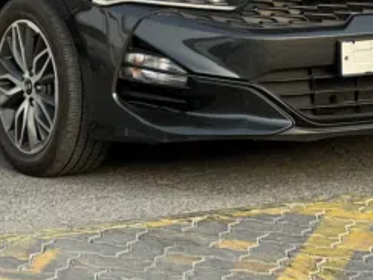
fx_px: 2177
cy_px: -17
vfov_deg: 7.3
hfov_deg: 9.8
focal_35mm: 202
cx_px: 99
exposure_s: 1/121
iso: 50
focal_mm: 9
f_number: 2.8
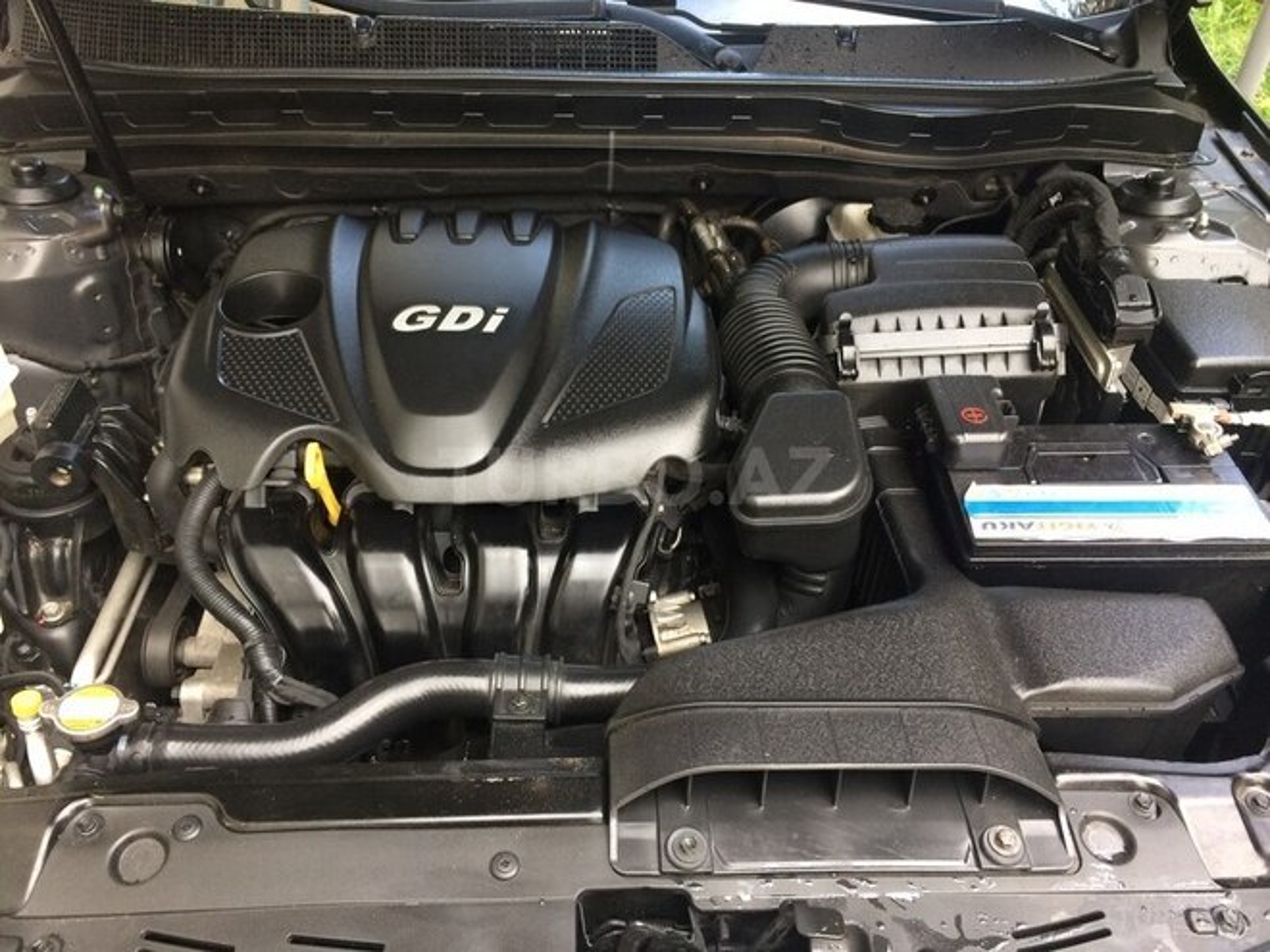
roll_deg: -4.6
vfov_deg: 48.2
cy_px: 476
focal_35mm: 29
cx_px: 635
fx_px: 1064
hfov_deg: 61.7
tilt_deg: -41.7
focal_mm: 4.15
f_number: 2.2
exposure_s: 1/33
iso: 64
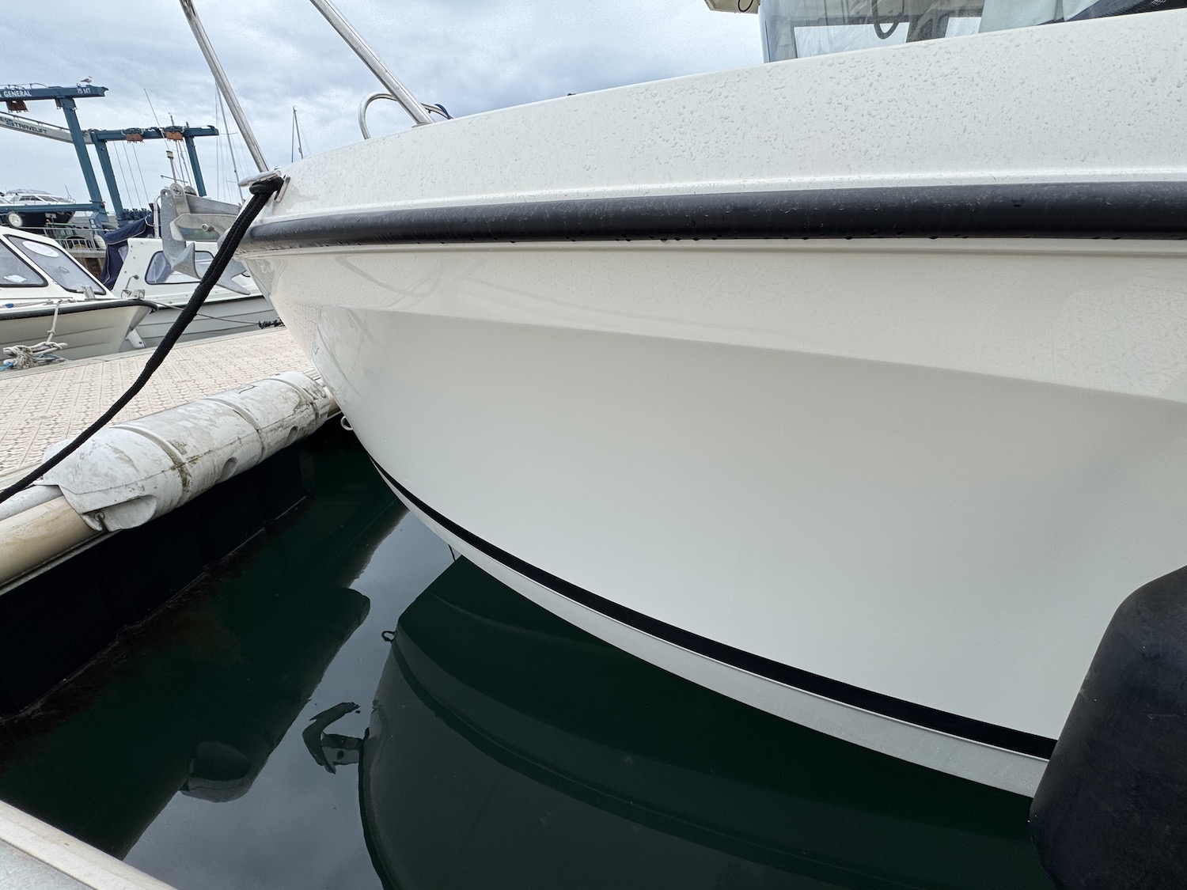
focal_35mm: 14
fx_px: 480
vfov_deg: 85.7
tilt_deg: -19.2
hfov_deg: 102.1
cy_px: 445
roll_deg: +0.7
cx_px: 594
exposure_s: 1/518
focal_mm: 2.22
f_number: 2.2
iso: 40
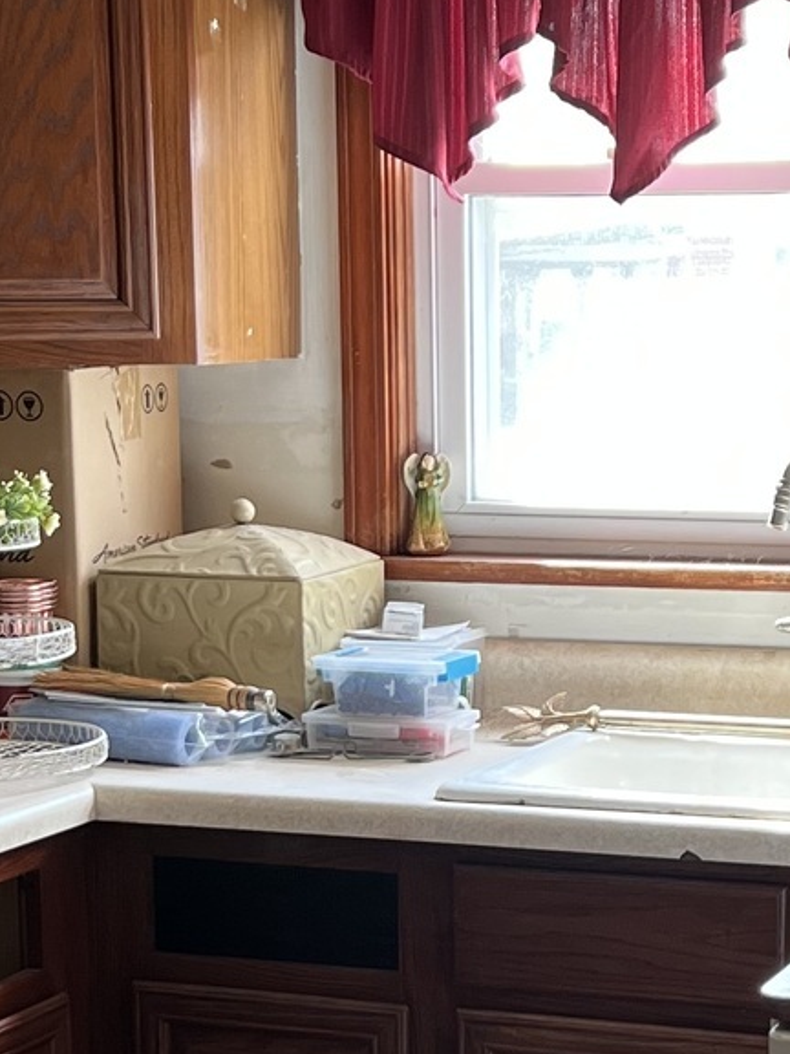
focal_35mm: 104
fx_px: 3165
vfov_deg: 18.7
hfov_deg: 14.2
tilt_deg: -9.9
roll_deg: -0.1
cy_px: 838
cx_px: 600
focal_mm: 5.7
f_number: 1.5
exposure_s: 1/121
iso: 80
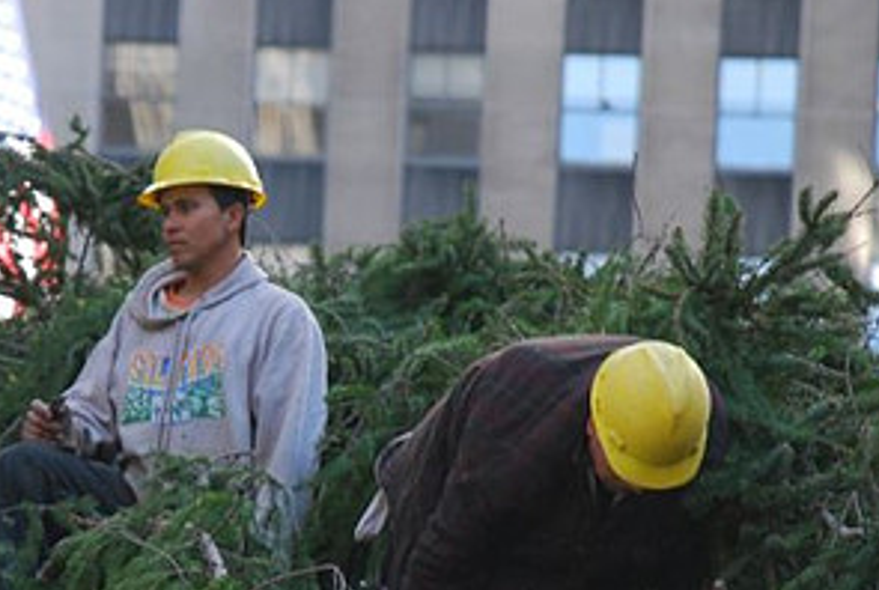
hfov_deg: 5.6
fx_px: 9027
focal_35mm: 369
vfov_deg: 3.7
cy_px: 490
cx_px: 215
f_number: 5.6
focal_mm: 125
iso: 400
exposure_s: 1/100
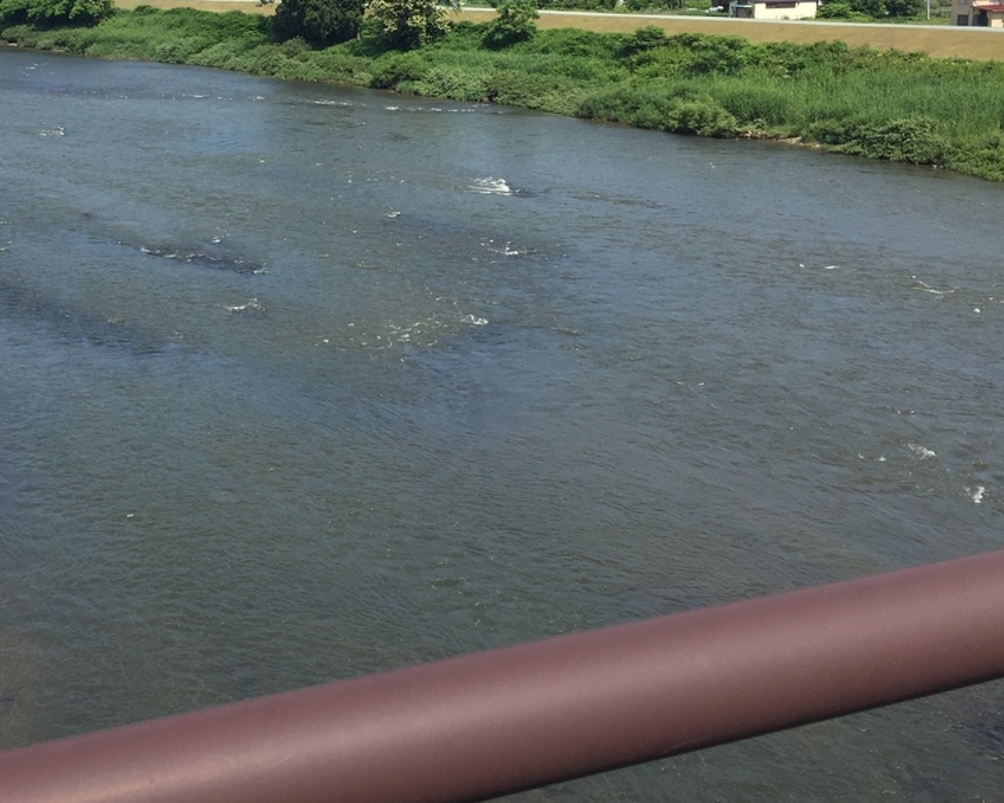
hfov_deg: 38.8
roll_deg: +0.2
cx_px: 287
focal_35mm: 47
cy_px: 182
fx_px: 1396
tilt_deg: -9.2
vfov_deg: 31.4
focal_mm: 4.15
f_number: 2.2
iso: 32
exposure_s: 1/1883
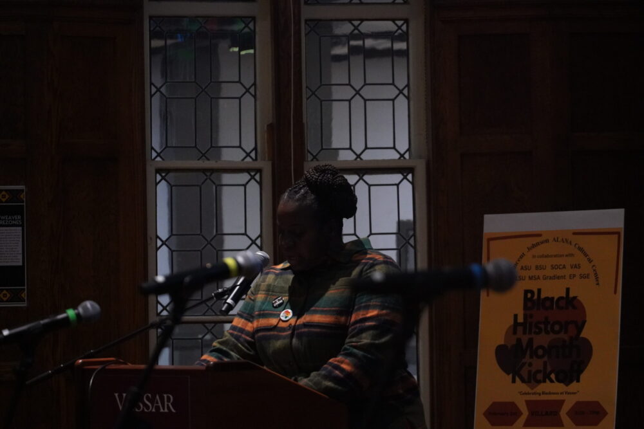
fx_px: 3623
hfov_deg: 10.2
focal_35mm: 202
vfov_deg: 6.8
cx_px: 322
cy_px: 214
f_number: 5.6
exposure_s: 1/60
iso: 4000
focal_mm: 135
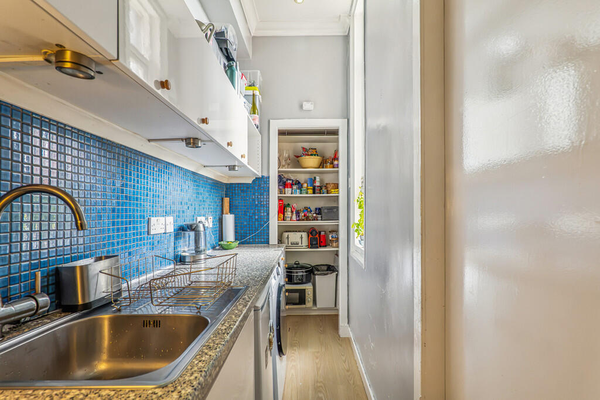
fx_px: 267
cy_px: 200
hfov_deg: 96.7
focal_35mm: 16
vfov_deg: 73.8
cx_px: 300
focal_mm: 16
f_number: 6.3
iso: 6400
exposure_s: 1/50
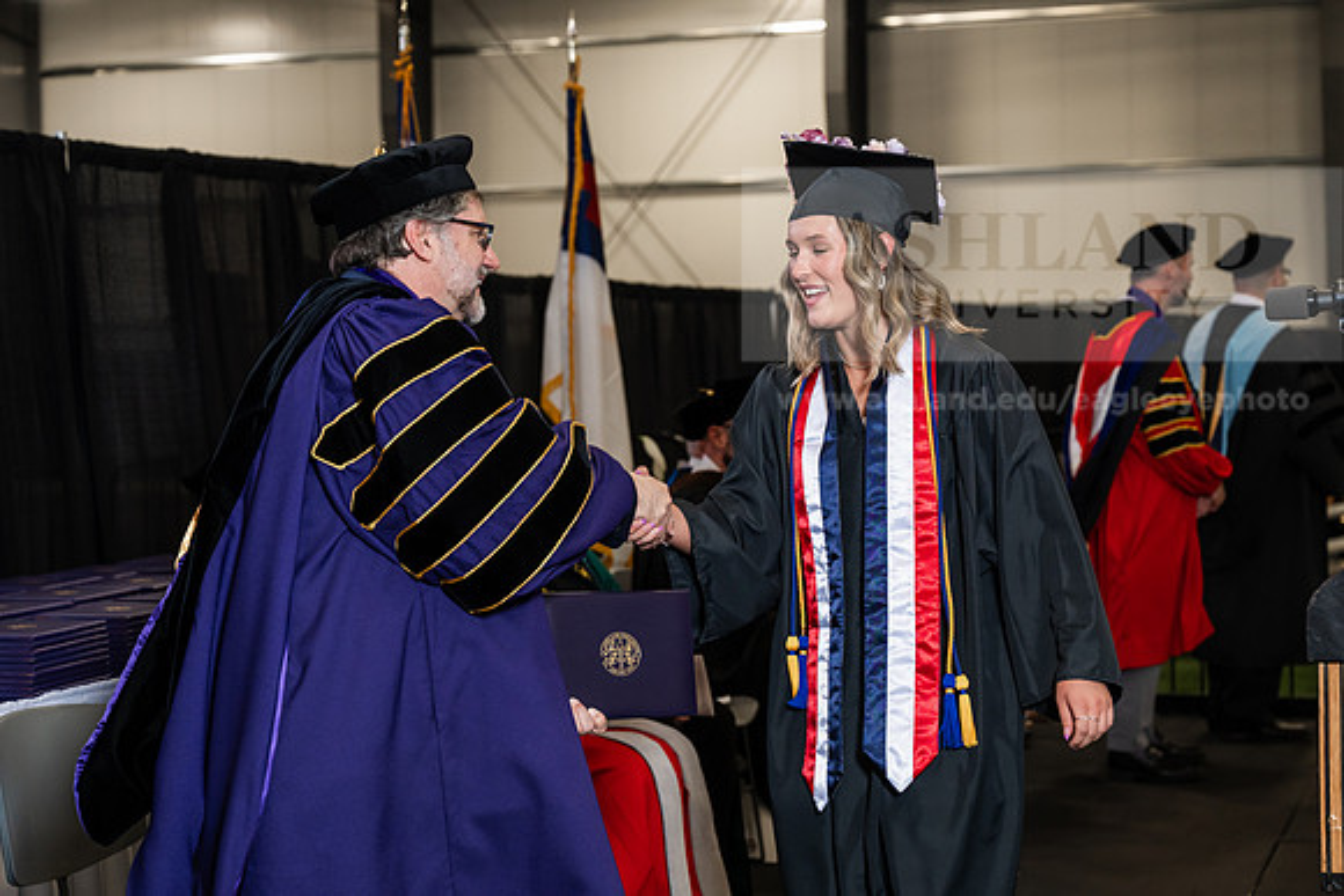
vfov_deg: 19.5
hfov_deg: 28.8
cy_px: 448
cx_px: 672
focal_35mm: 70
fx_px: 2614
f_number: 4.5
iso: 1250
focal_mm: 70
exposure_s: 1/200
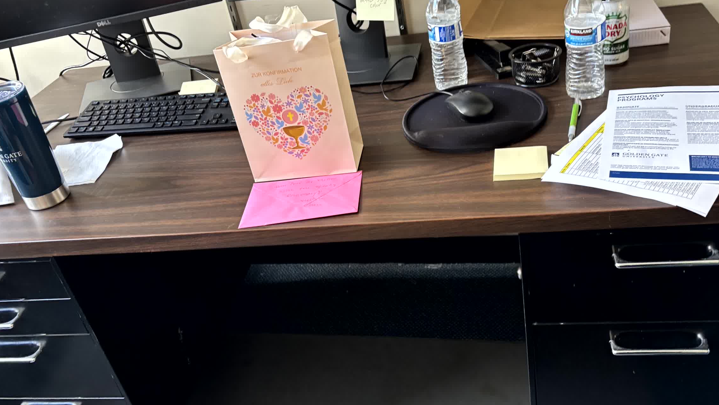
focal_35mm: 35
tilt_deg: -32.0
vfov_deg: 33.7
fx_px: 667
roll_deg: +11.0
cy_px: 185
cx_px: 387
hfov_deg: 56.6
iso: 250
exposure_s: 1/60
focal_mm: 5.96
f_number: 1.6
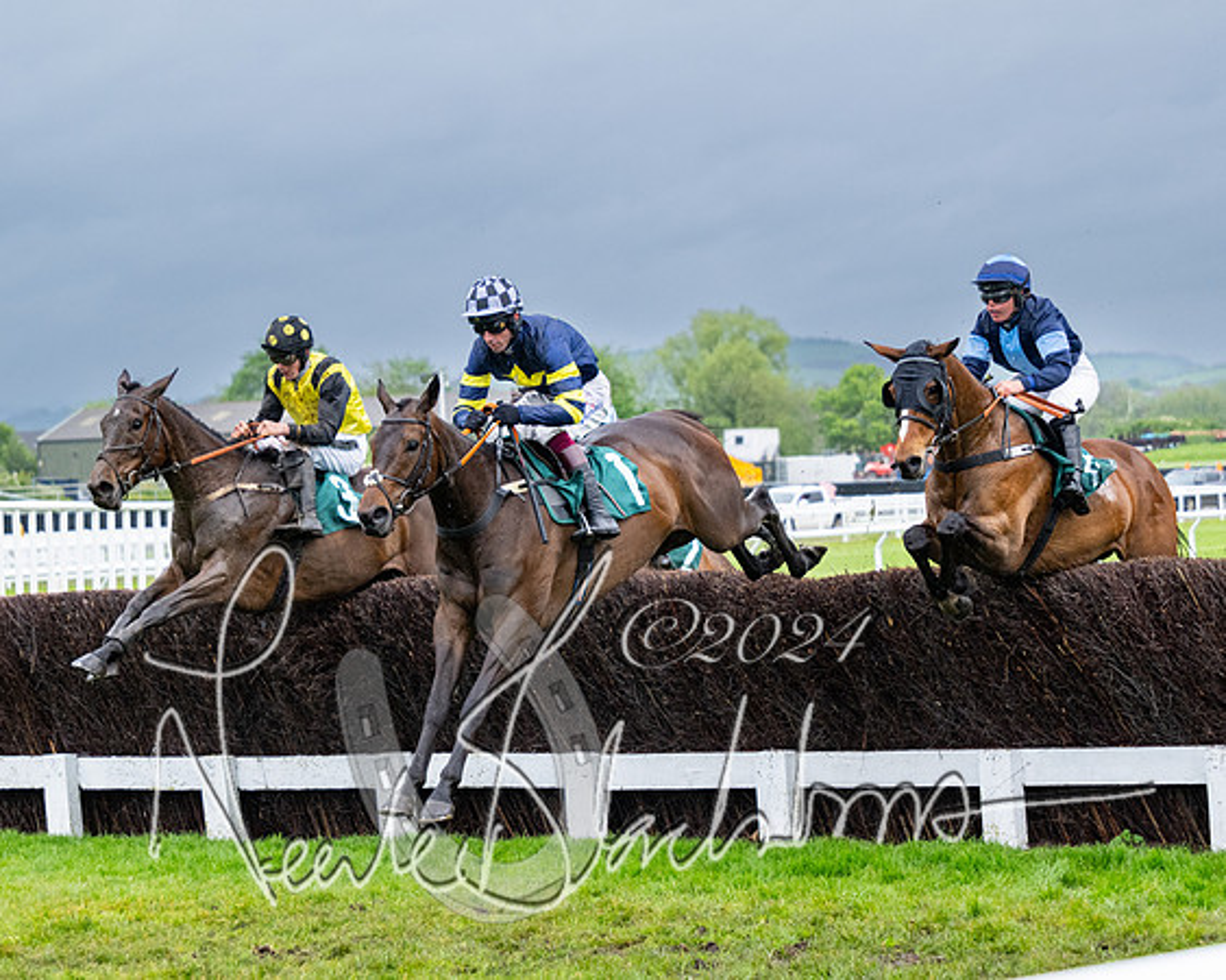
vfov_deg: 13.9
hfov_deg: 17.4
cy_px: 518
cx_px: 641
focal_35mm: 111
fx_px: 4015
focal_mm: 87
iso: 1000
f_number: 4
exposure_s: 1/1600
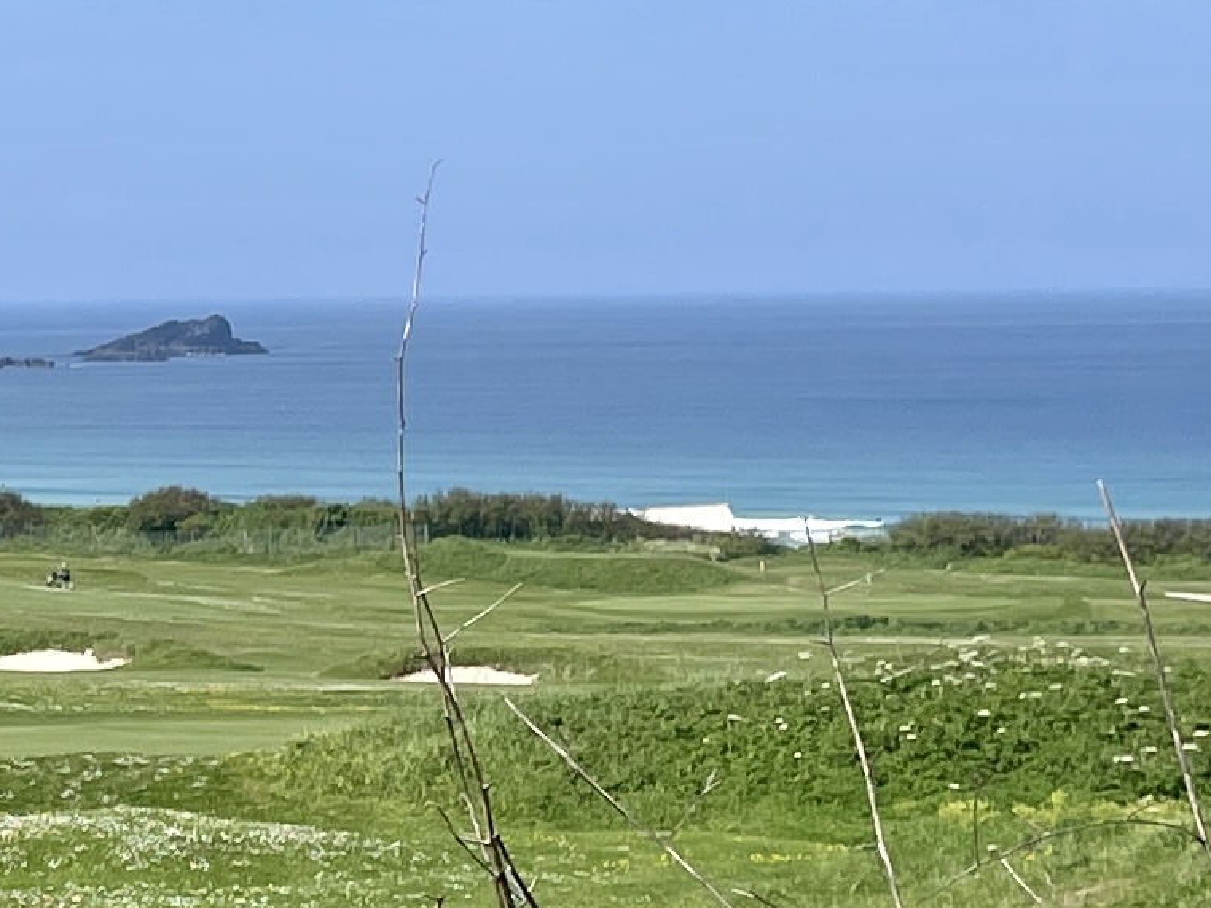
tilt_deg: -0.2
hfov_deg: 12.7
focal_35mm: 138
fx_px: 4828
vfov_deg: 10.7
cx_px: -1103
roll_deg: +0.5
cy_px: 363
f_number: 1.6
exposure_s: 1/3731
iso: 32
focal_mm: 4.2
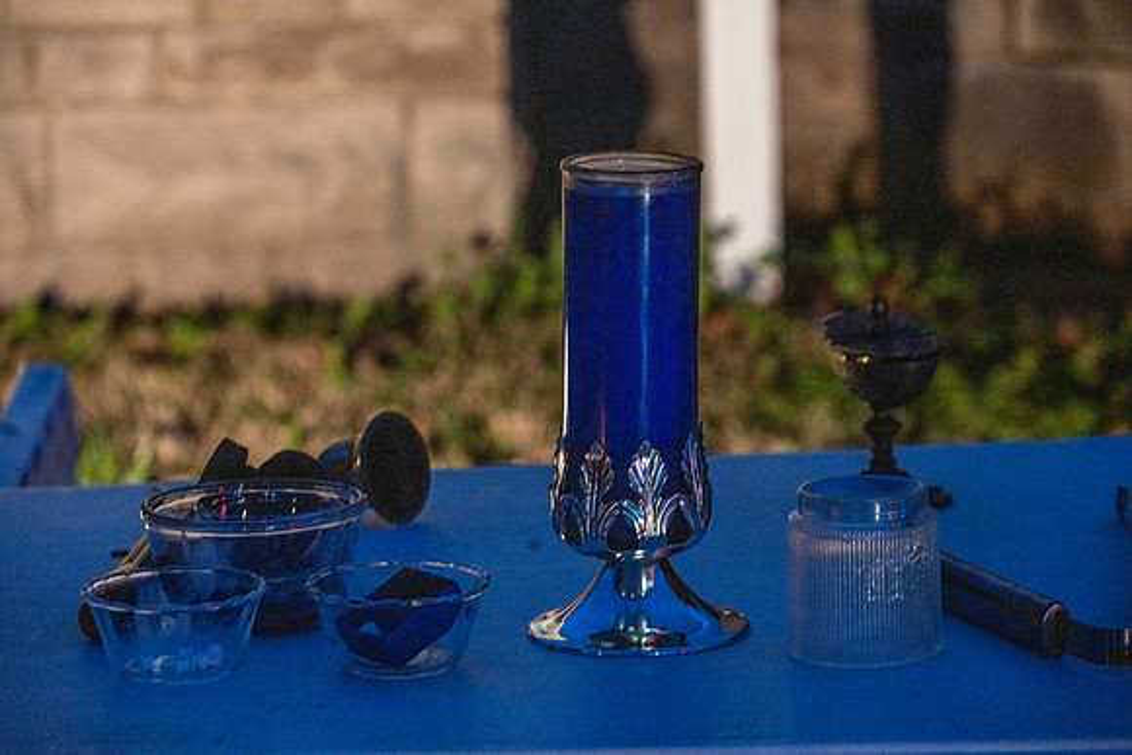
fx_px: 4246
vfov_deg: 10.2
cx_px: 566
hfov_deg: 15.2
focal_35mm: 135
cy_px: 378
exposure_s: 1/30
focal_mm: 135
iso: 6400
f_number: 6.3
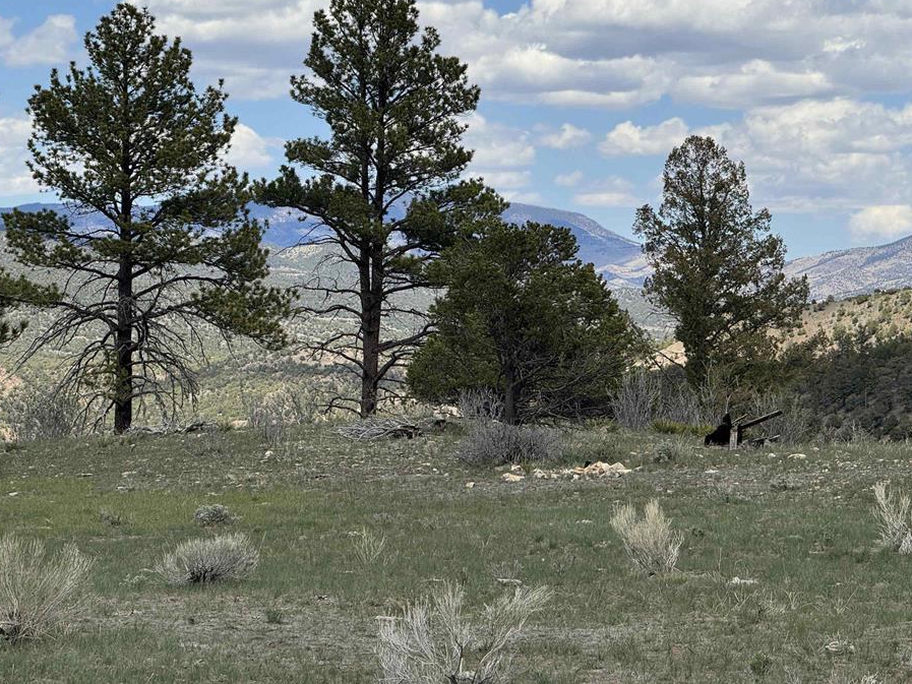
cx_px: 444
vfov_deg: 10.8
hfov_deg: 14.4
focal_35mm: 137
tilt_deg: +0.1
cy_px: 312
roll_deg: -0.3
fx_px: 3610
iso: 50
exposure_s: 1/1818
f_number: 2.8
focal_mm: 15.66
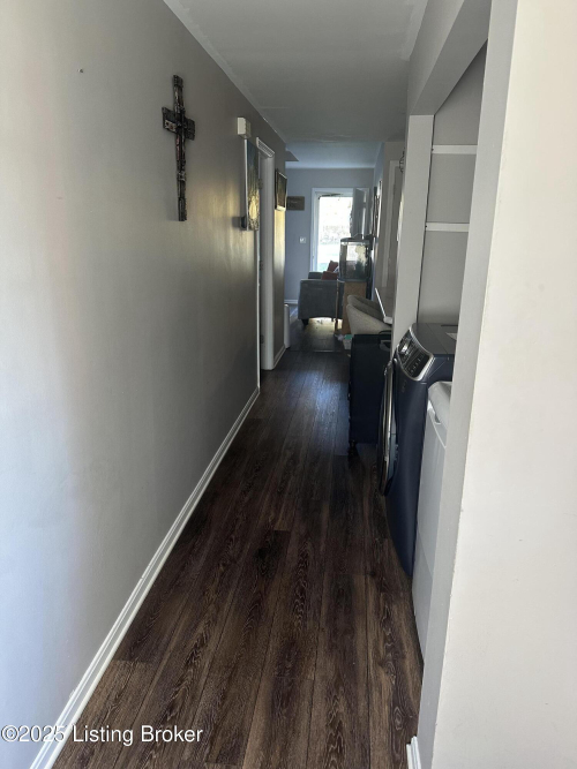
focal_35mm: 24
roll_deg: -1.0
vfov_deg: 71.6
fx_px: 534
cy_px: 384
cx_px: 288
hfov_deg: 56.8
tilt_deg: -17.3
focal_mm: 6.86
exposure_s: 1/60
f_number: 1.78
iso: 200
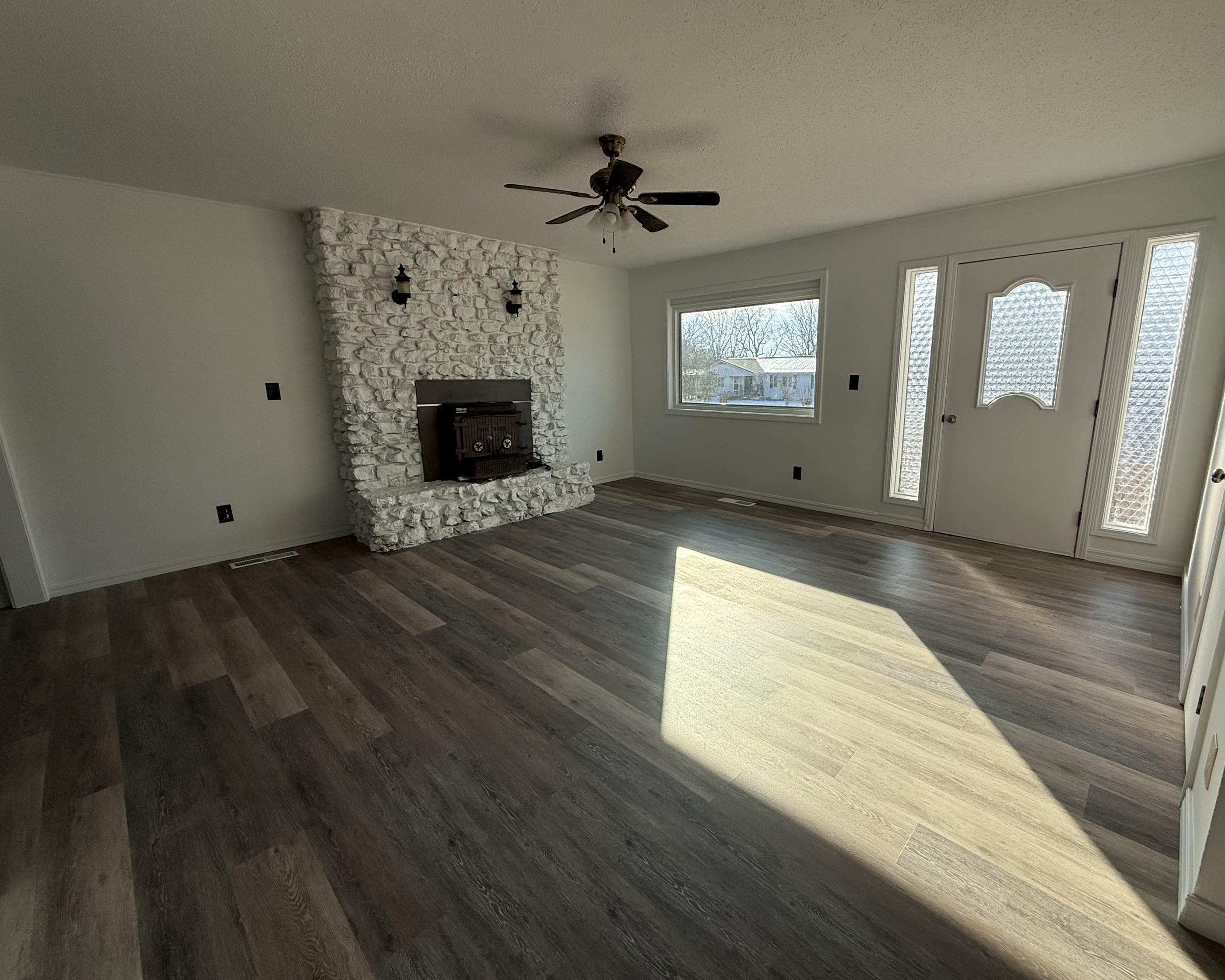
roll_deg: +0.5
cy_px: 485
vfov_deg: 84.0
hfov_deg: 96.6
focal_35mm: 15
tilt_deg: -12.1
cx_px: 665
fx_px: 544
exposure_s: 1/726
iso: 64
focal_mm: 2.22
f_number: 2.2
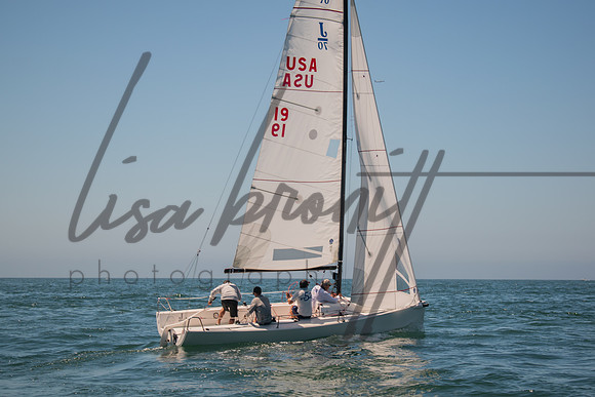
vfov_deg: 16.1
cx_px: 298
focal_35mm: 85
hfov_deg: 23.9
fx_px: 1403
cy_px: 198
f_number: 5.6
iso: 100
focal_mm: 55
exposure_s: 1/250
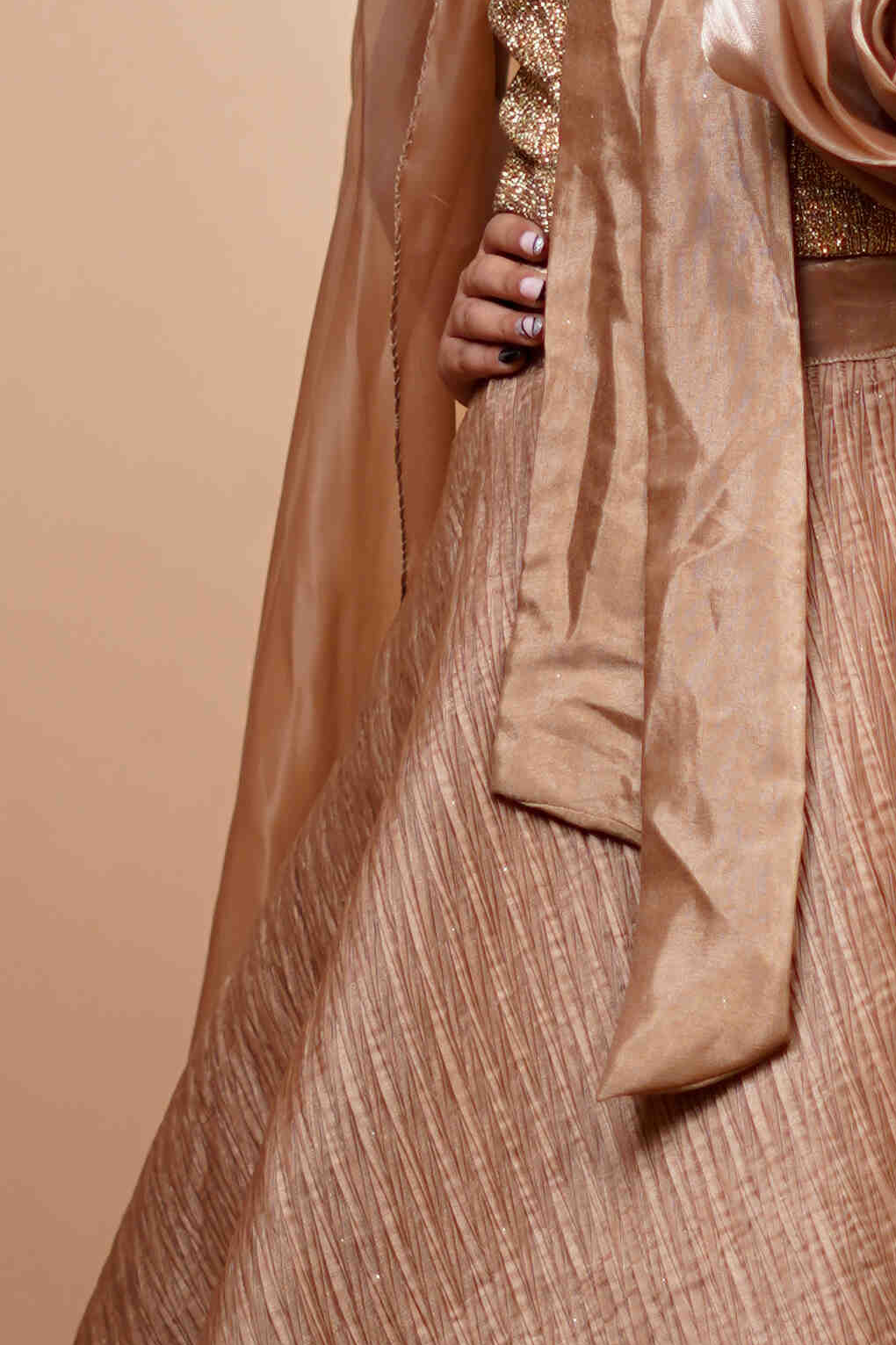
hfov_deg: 6.9
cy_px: 469
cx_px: 1328
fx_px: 7320
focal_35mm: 196
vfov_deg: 10.5
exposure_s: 1/200
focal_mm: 50
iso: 200
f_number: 1.8
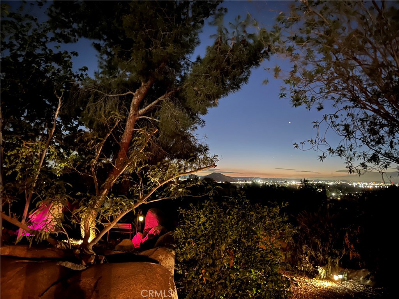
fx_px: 300
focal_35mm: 26
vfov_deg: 53.1
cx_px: 200
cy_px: 150
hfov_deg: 67.3
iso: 1250
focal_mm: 5.1
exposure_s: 1/2
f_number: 1.6
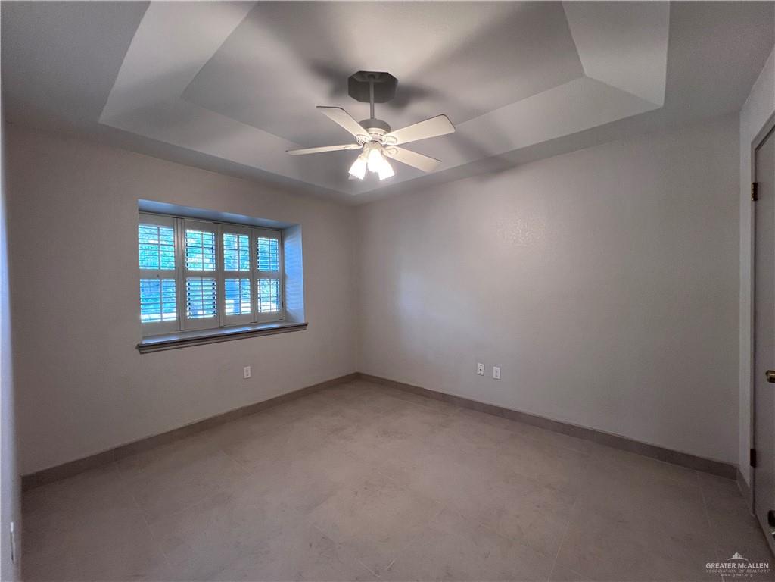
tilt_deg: -1.3
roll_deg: +1.0
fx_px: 291
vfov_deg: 89.9
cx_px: 388
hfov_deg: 106.2
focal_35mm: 13
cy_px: 291
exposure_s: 1/120
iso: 200
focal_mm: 1.57
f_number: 1.8
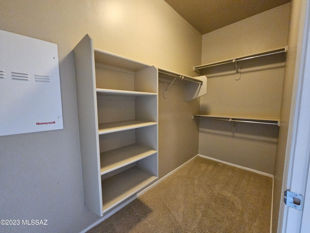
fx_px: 116
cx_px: 155
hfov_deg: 106.2
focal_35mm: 13
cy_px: 116
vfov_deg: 89.9
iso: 640
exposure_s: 1/30
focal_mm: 2.2
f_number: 2.2
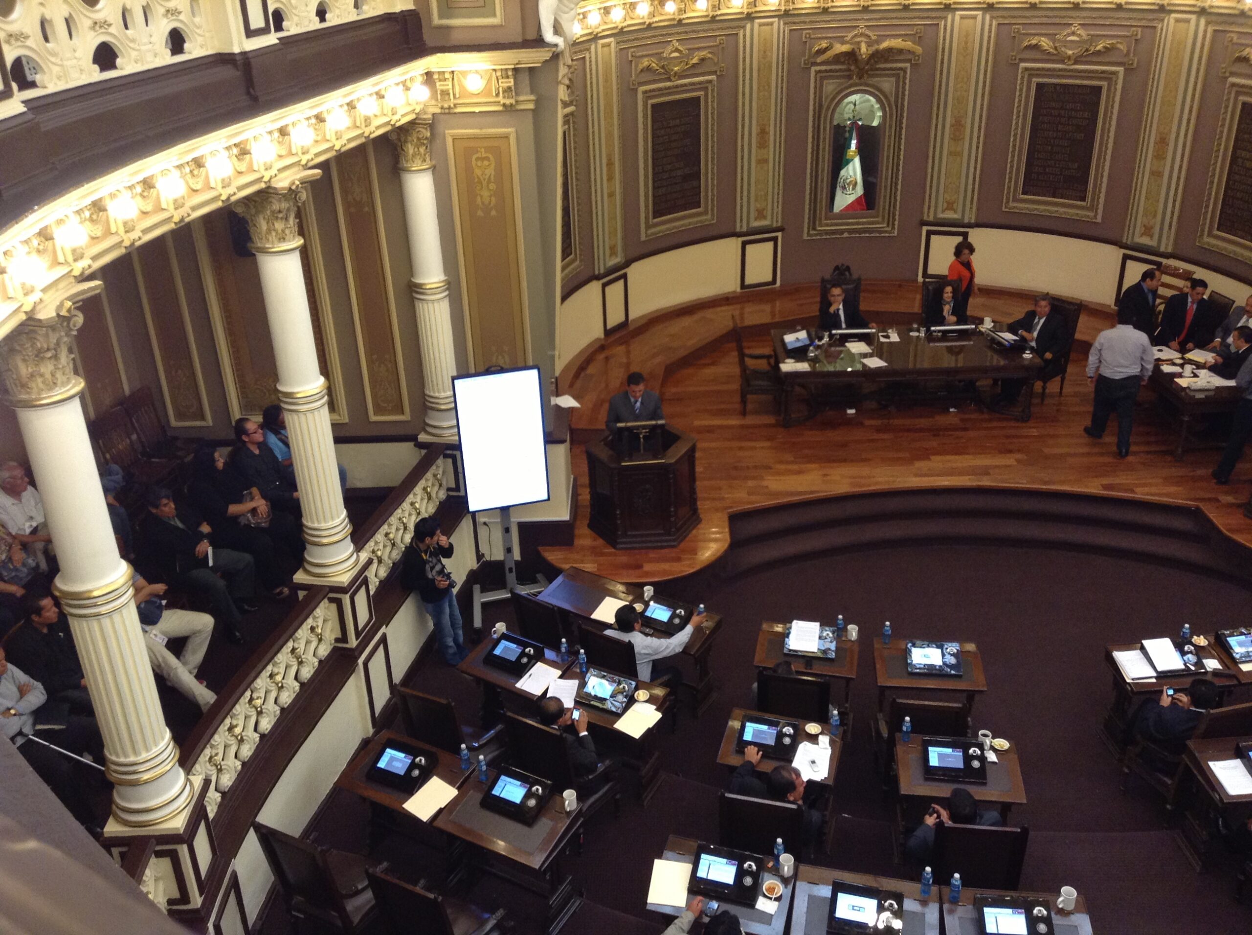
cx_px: 626
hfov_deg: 55.4
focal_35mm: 33
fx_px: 1192
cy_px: 468
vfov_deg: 42.8
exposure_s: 1/25
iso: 125
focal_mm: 3.3
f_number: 2.4
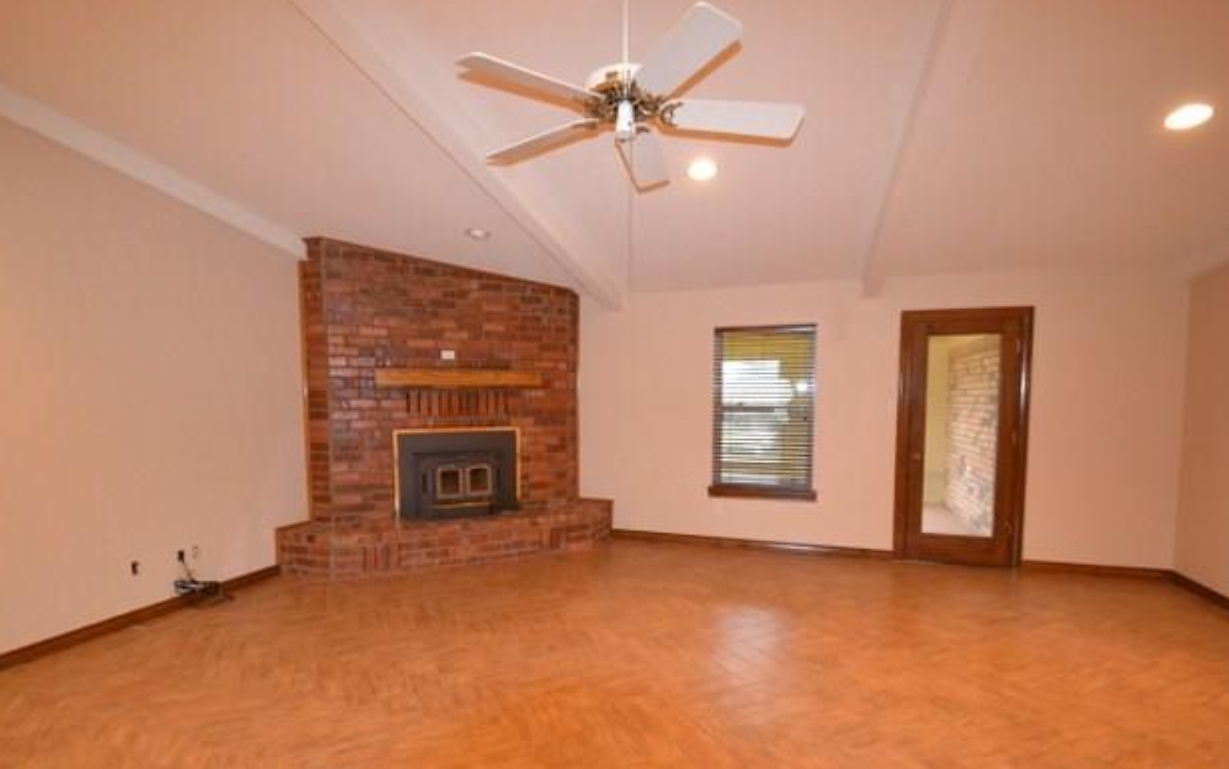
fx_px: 587
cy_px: 416
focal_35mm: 18
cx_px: 614
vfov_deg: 66.3
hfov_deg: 92.6
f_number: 3.5
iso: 3200
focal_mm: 11
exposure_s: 1/60
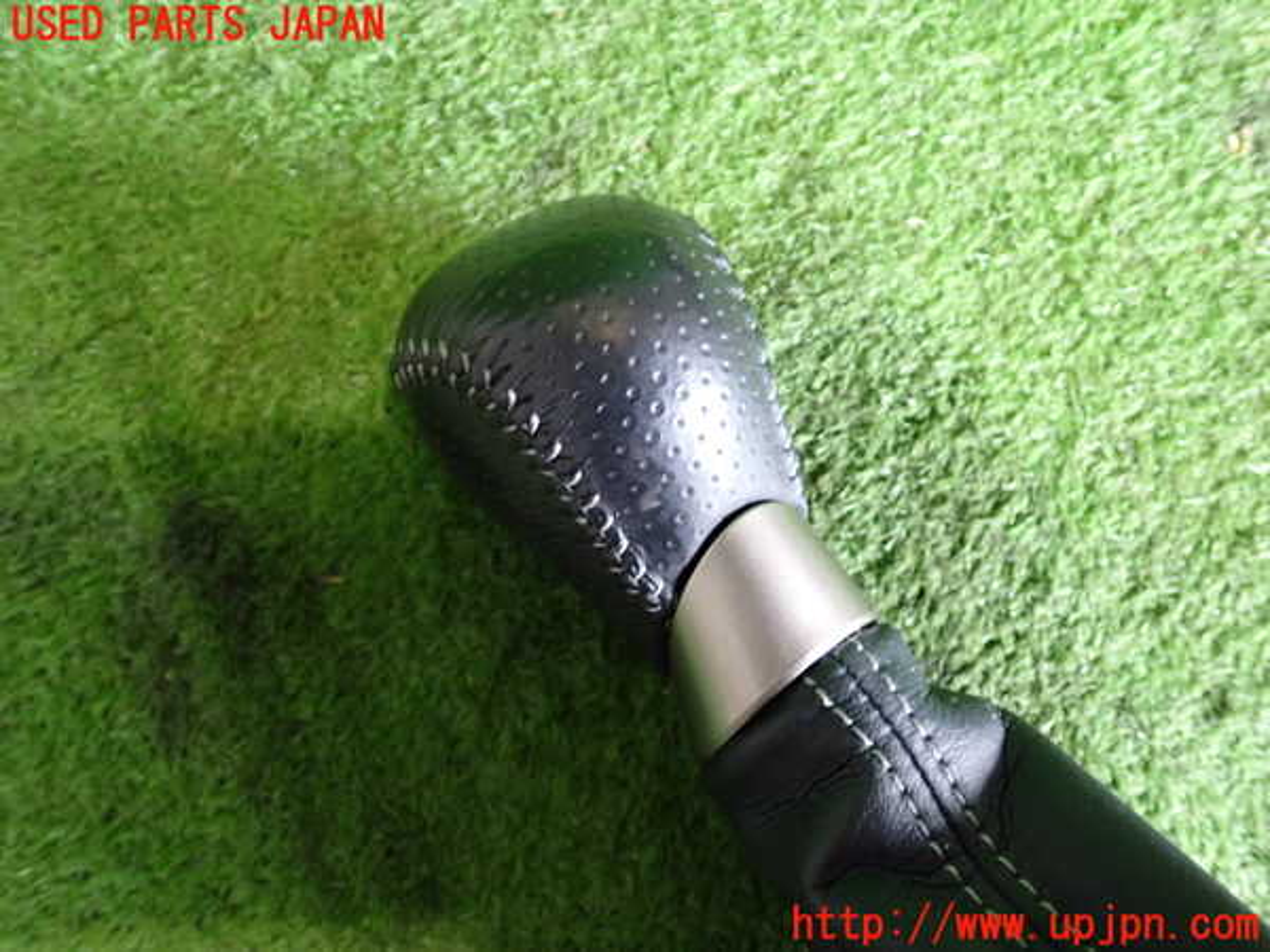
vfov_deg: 46.8
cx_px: 635
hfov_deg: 60.0
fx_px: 1101
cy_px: 476
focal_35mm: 30
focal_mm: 5.4
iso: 800
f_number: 2.3
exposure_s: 1/30
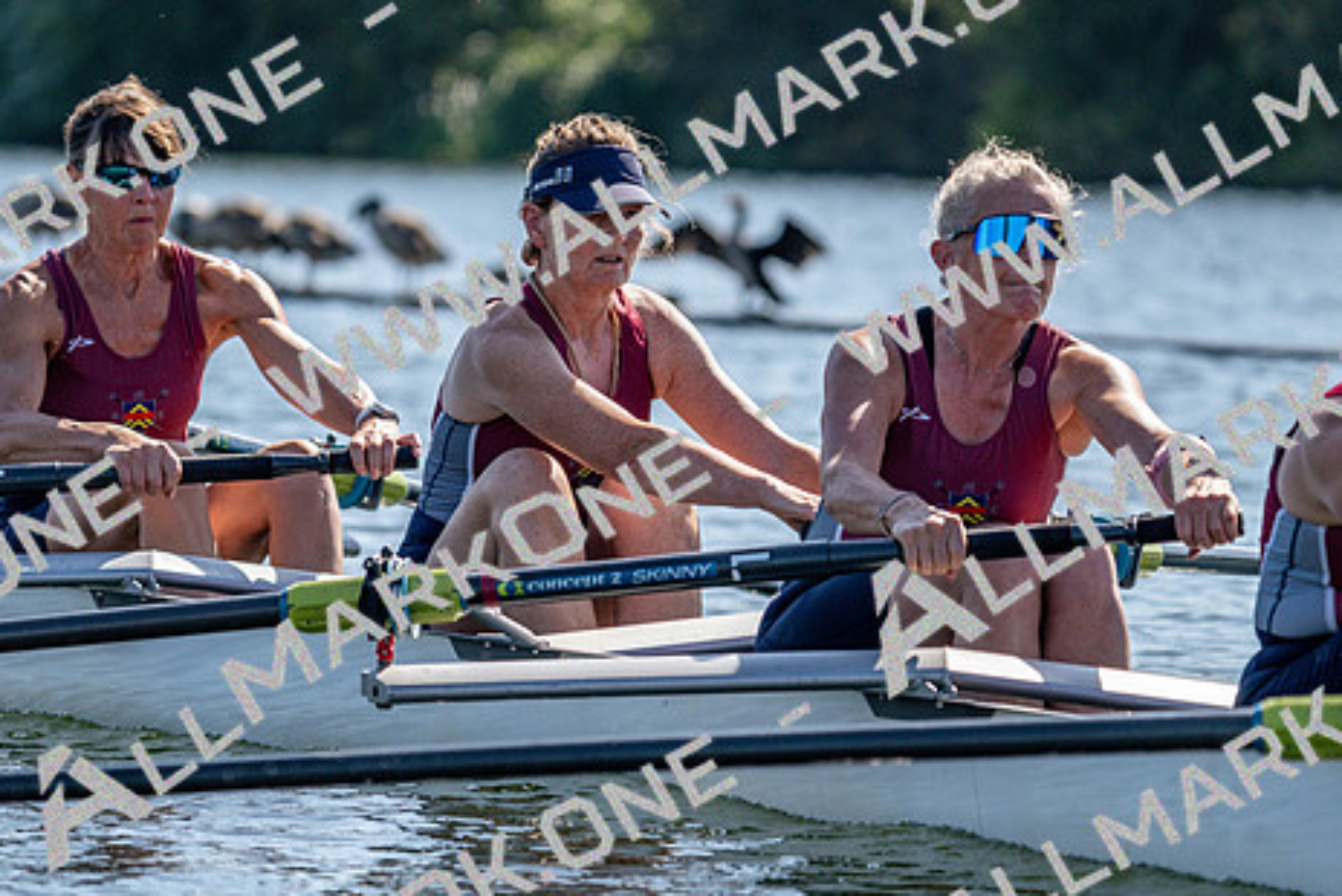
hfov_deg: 5.8
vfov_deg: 3.9
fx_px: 13241
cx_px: 625
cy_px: 423
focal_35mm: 355
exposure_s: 1/2000
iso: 400
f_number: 5.6
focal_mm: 284
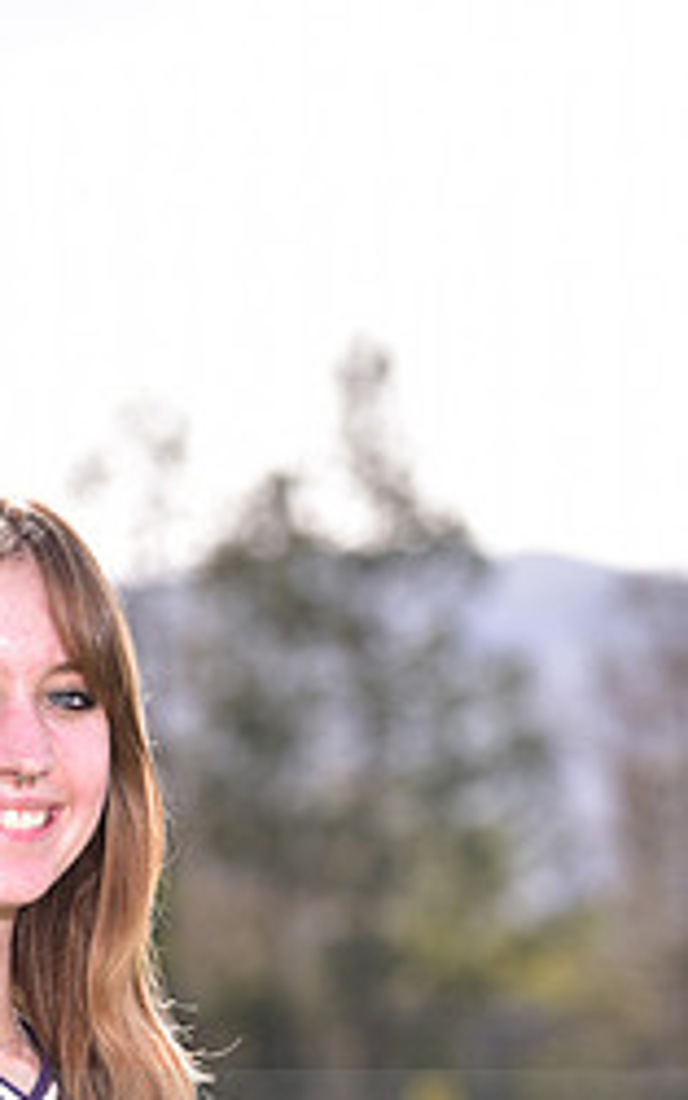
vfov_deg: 6.6
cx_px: 2
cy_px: 1131
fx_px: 9535
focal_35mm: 318
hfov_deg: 4.1
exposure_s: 1/250
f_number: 5
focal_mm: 135
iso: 100
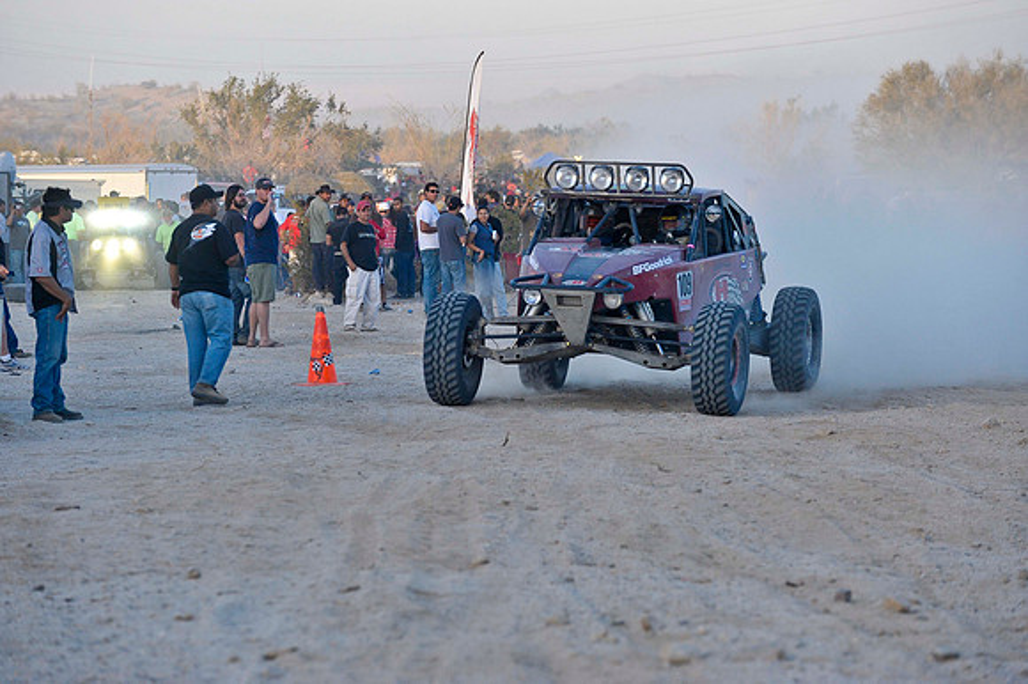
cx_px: 514
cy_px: 342
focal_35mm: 200
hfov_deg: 10.3
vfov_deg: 6.9
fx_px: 5708
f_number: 6.3
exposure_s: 1/500
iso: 1000
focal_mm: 200
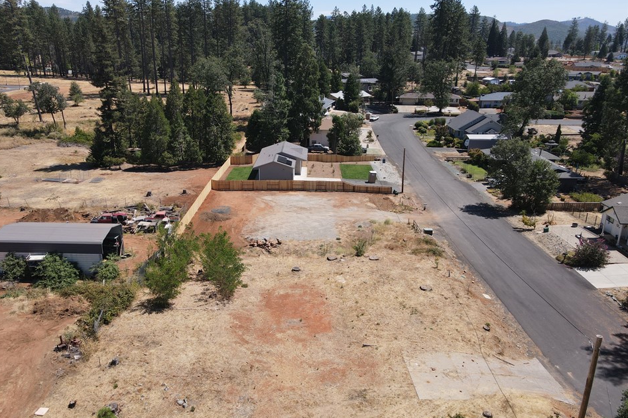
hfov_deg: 67.3
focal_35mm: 27
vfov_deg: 47.9
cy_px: 214
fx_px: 471
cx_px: 289
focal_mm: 4.5
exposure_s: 1/640
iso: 100
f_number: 2.8
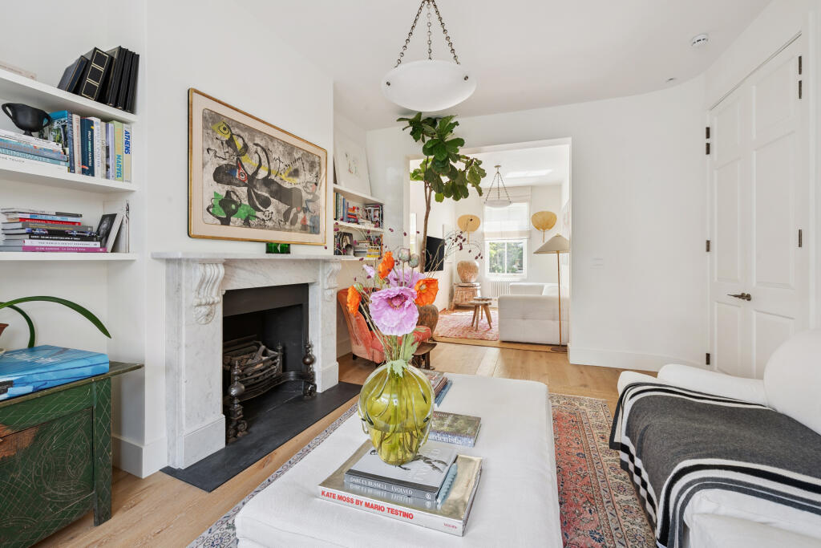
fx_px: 342
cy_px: 274
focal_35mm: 15
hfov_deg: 100.4
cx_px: 410
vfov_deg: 77.3
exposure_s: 1/6
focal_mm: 15
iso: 250
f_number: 10
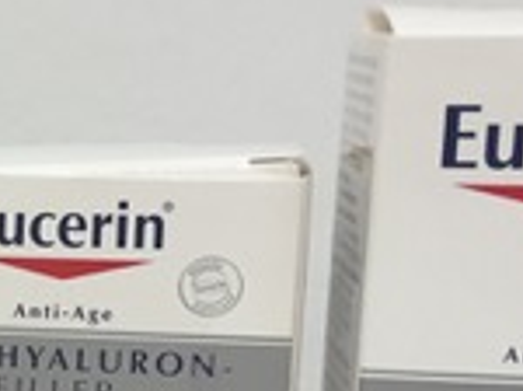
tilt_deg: -11.7
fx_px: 1870
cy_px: 419
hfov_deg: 14.0
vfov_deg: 11.8
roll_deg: -0.8
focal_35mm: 124
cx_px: -432
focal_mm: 4.15
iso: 40
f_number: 2.2
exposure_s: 1/33
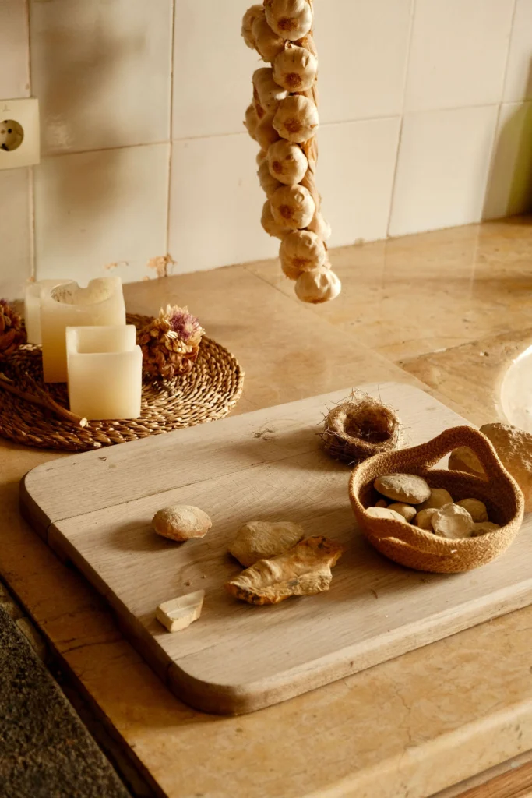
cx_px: 266
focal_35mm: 56
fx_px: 1241
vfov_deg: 35.6
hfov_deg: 24.2
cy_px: 399
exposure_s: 1/56
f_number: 3.6
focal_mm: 37.4
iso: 1000
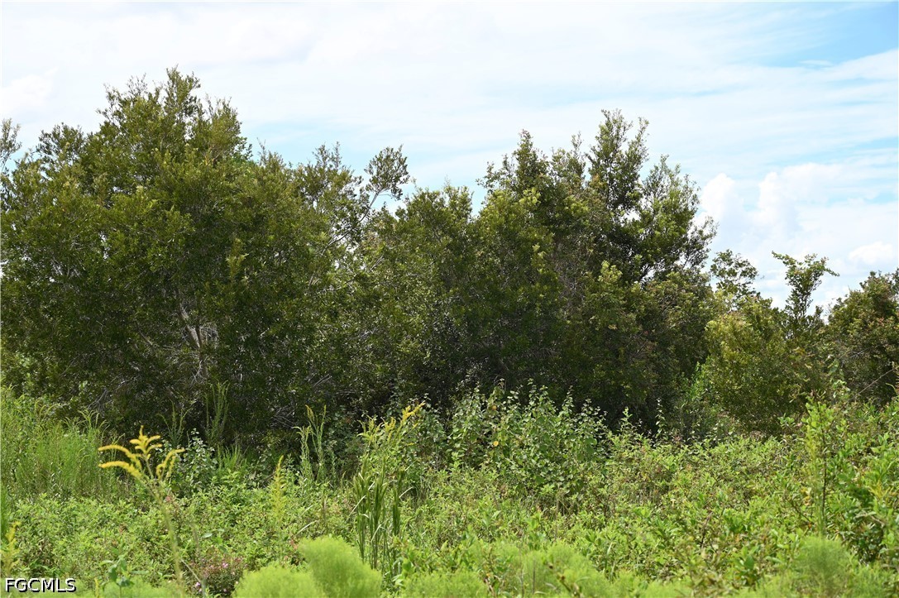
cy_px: 299
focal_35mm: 67
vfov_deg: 20.3
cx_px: 450
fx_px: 1672
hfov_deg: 30.1
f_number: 6.3
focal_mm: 67
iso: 100
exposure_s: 1/320
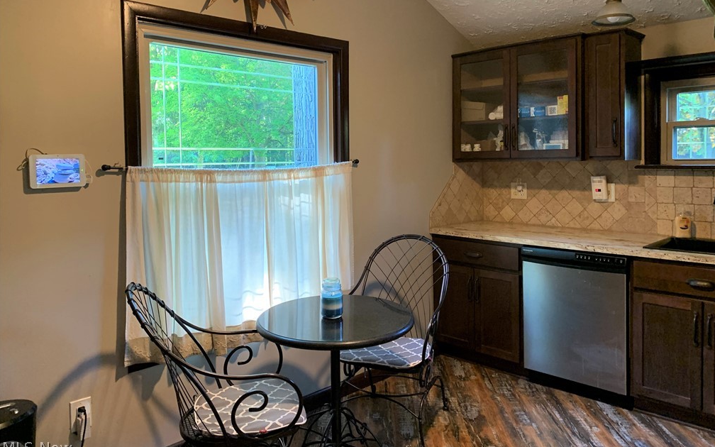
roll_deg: +0.9
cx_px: 362
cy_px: 187
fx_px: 546
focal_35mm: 28
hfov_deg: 66.5
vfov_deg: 44.4
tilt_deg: -1.3
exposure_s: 1/60
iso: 250
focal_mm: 4.25
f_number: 1.8
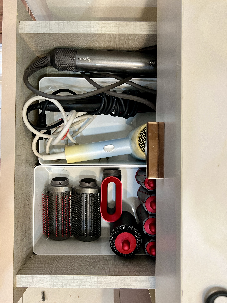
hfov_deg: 53.1
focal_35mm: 26
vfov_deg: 67.3
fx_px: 227
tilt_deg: -88.8
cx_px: 114
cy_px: 152
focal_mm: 5.7
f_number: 1.5
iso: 125
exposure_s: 1/50
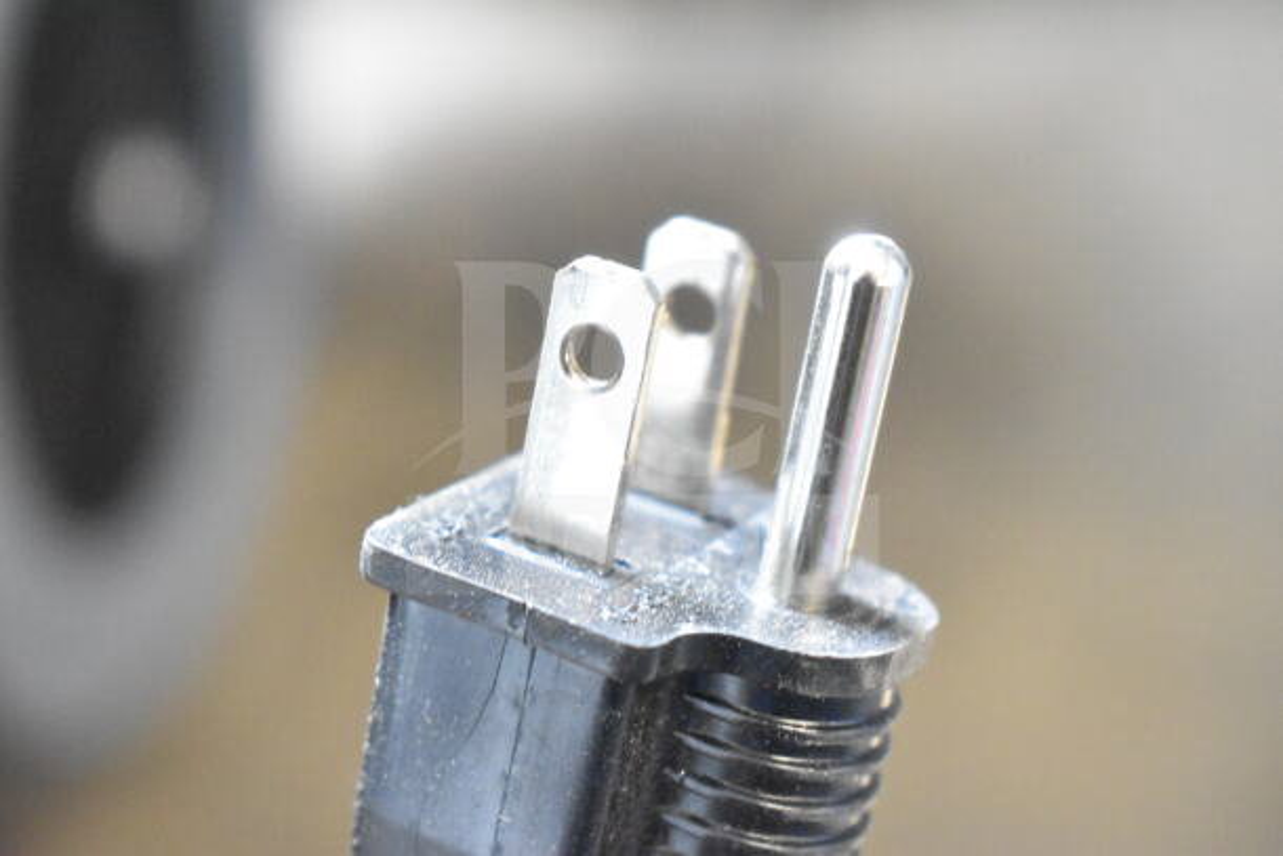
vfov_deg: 16.6
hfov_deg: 24.6
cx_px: 642
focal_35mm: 82
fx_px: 2941
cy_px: 428
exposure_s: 1/100
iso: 10000
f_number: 5.6
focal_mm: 55
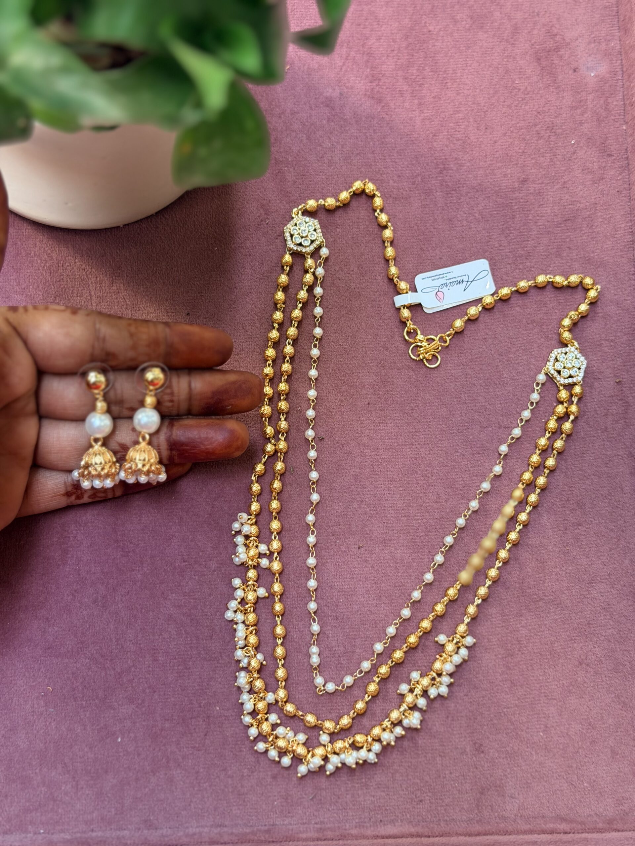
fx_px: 1174
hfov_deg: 30.3
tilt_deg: -77.9
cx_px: 318
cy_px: 423
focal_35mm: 48
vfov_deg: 39.7
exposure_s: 1/65
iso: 100
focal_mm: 6.76
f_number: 1.78
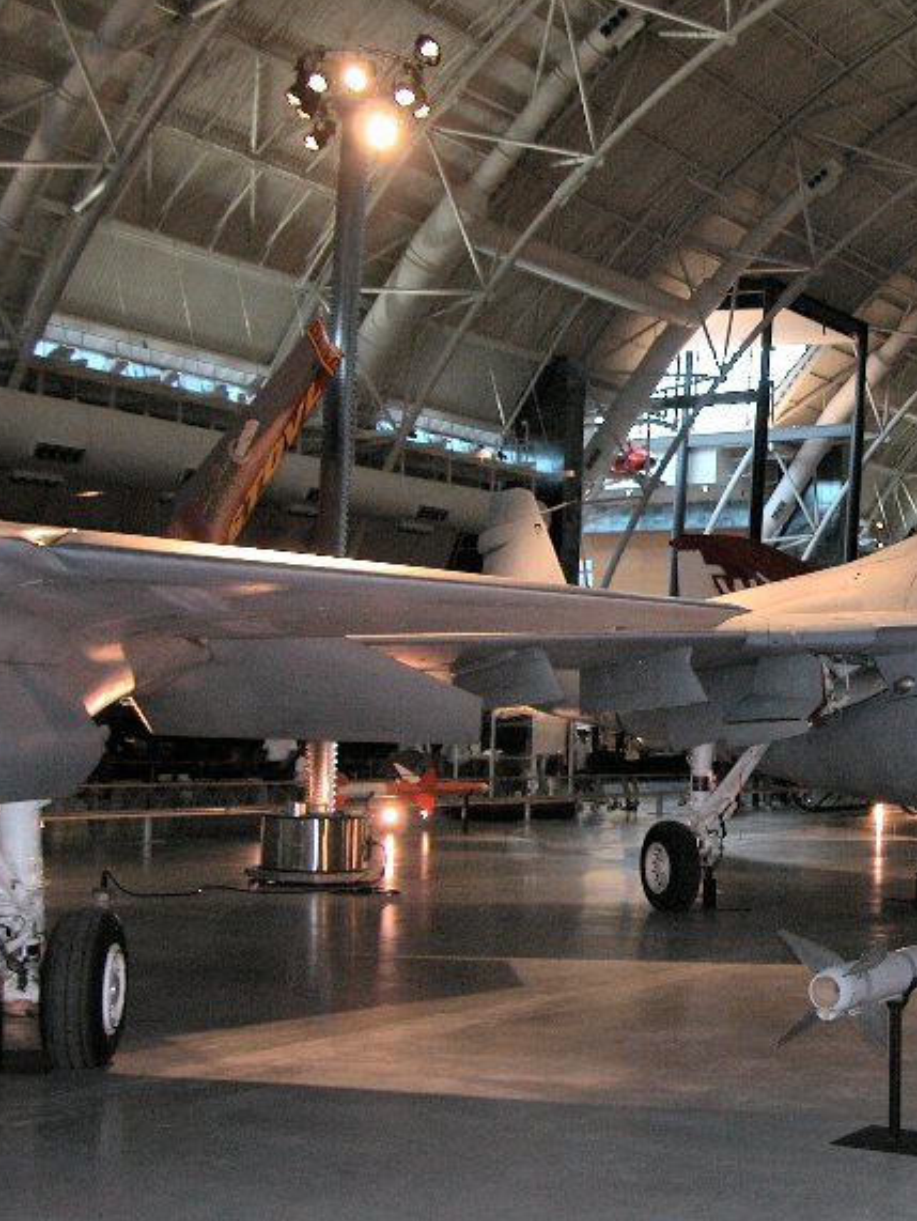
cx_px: 821
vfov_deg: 38.9
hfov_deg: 28.6
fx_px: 1729
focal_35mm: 49
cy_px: 616
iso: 200
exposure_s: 1/60
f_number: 2.8
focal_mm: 8.9
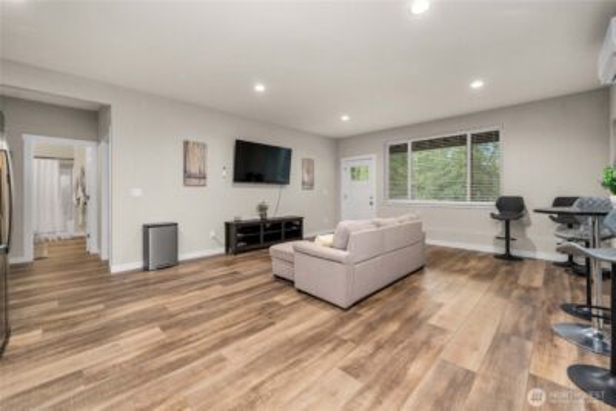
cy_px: 206
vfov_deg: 81.3
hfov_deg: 104.2
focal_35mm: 14
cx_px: 308
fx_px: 240
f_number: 6.3
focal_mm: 14
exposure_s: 1/60
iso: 320
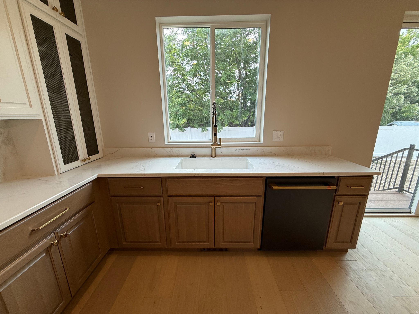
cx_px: 210
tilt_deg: -13.1
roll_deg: +1.2
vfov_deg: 85.7
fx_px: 169
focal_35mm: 14
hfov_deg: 102.1
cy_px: 157
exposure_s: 1/120
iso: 50
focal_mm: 2.22
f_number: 2.2
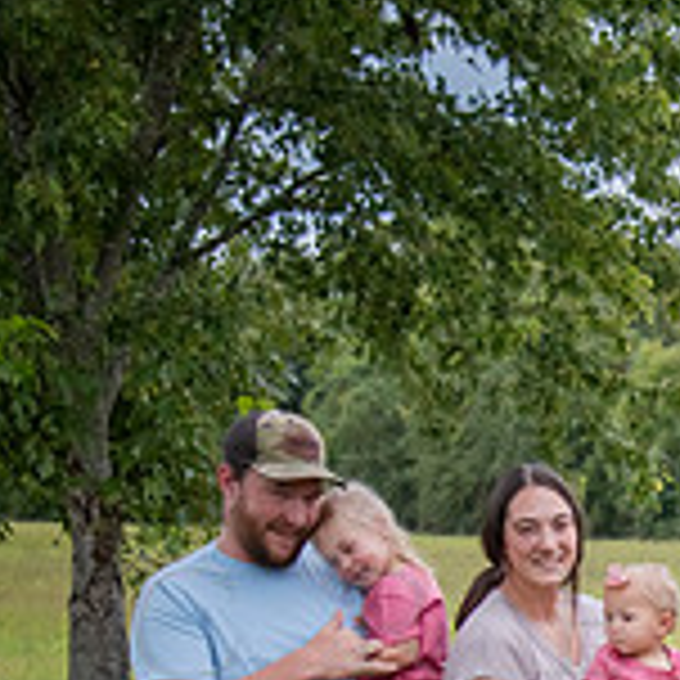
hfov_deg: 13.4
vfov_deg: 13.6
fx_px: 2756
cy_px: 844
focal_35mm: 124
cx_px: 959
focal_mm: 38
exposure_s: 1/500
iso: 400
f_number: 4.5
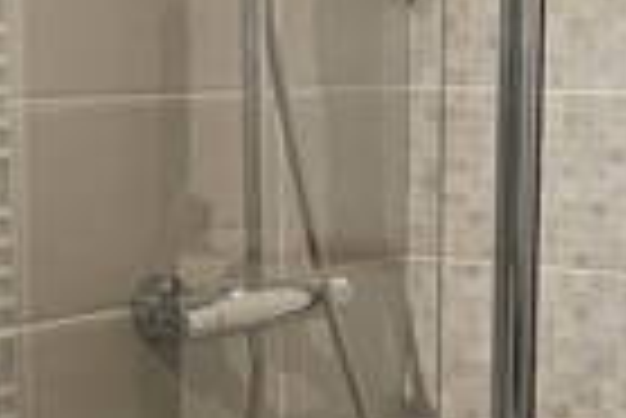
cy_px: 405
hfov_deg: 32.0
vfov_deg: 21.3
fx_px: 1079
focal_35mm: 62
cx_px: 185
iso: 640
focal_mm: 5.4
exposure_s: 1/143
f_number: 1.8
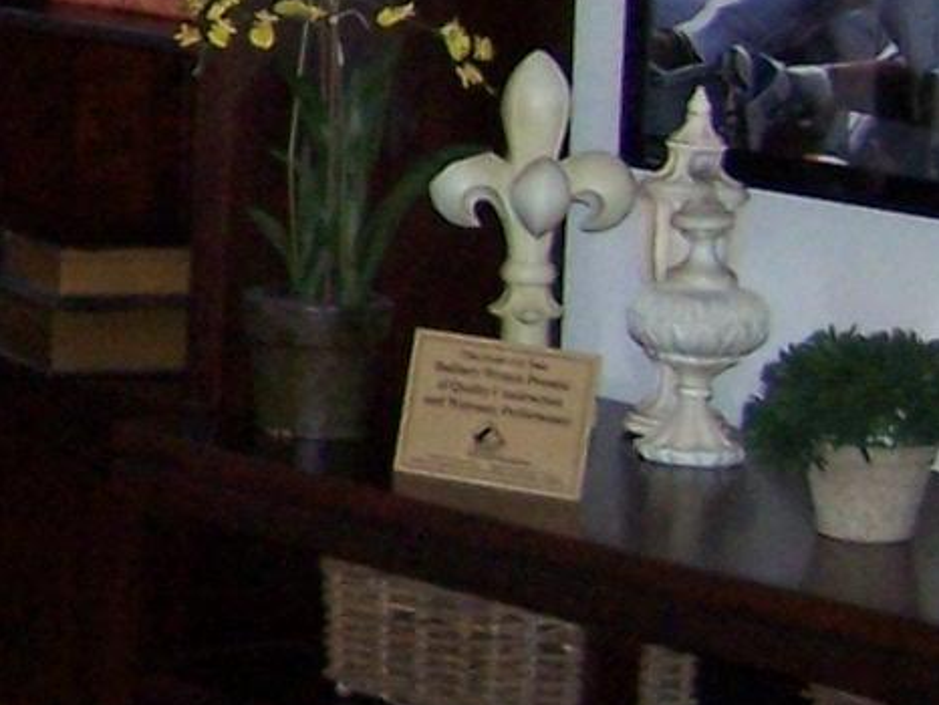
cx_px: -1213
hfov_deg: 8.7
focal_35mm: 210
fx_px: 5699
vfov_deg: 7.0
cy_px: -193
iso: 140
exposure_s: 1/60
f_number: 2.8
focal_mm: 6.3
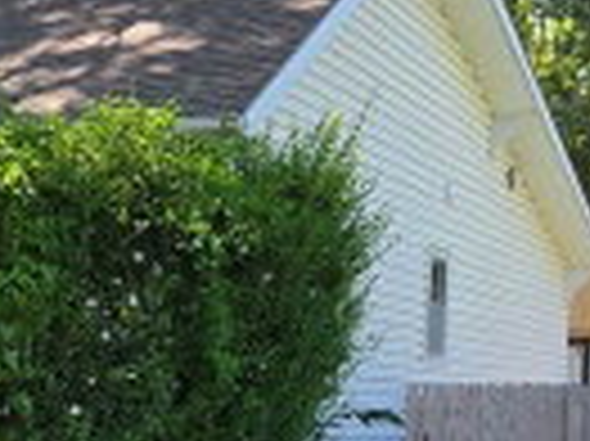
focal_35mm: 90
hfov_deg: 20.4
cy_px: 450
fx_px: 1533
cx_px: -117
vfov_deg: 16.0
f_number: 1.8
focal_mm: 5.4
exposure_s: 1/360
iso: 25
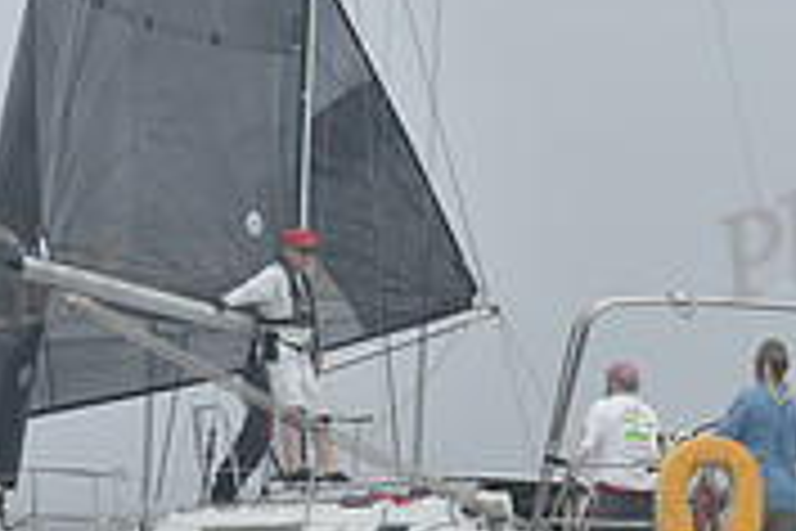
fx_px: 5063
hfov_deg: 9.0
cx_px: 490
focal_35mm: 229
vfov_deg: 6.0
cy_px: 484
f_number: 10
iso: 250
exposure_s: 1/800
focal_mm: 70
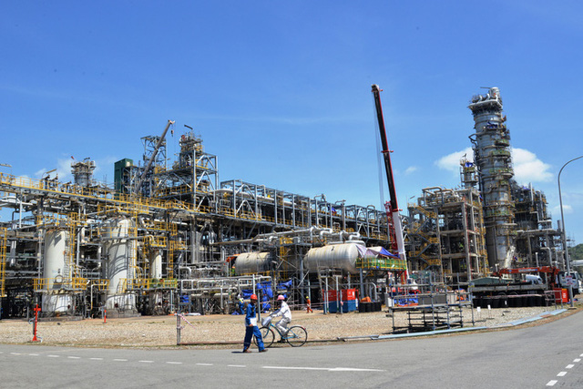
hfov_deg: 55.8
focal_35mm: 34
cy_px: 194
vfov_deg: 38.9
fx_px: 551
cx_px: 292
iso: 640
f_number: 13
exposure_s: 1/640
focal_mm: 34
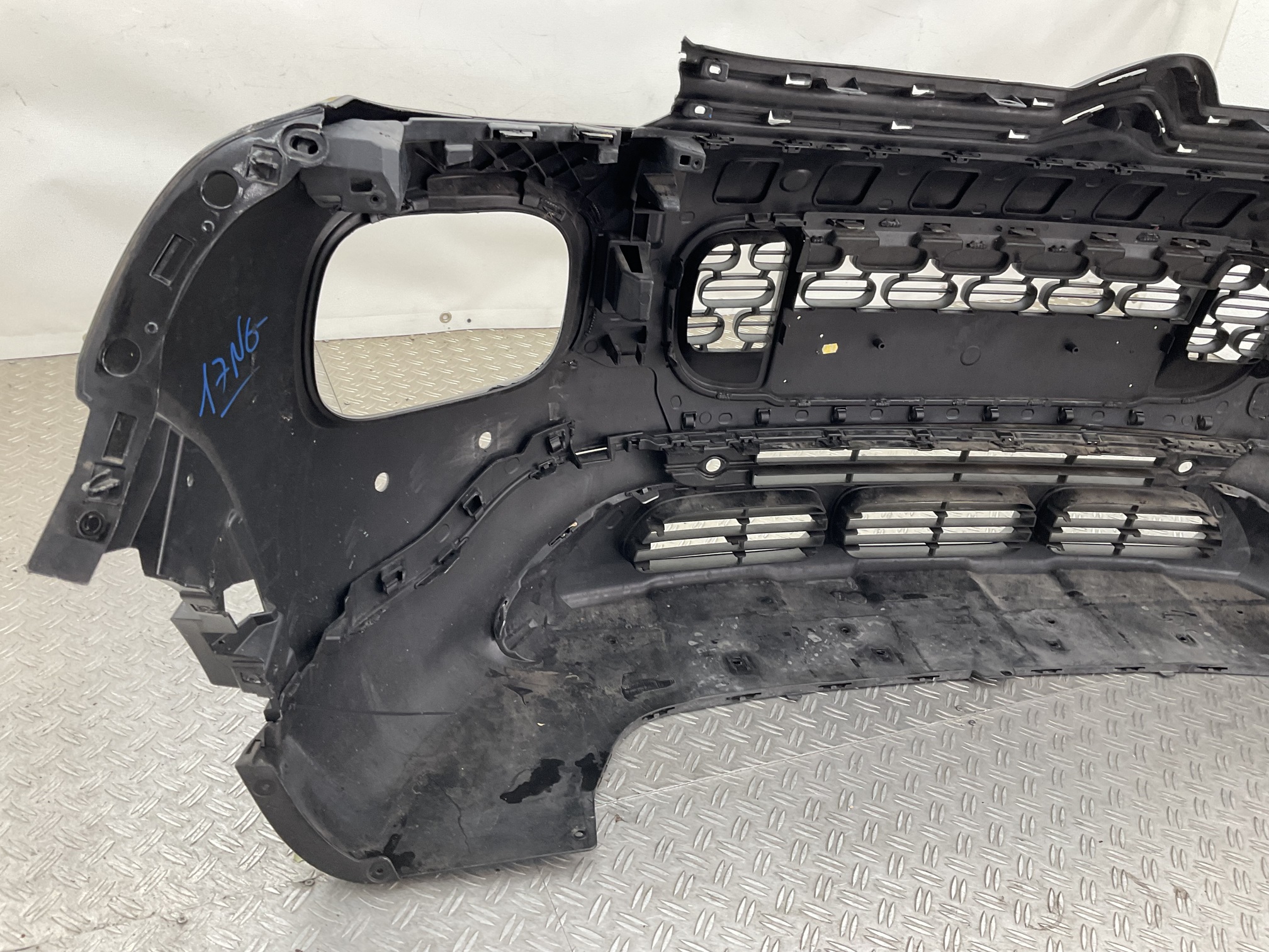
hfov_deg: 61.7
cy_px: 476
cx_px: 634
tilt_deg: -27.7
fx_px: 1063
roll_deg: -9.5
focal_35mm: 29
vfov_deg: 48.2
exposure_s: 1/100
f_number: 1.8
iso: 50
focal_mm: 3
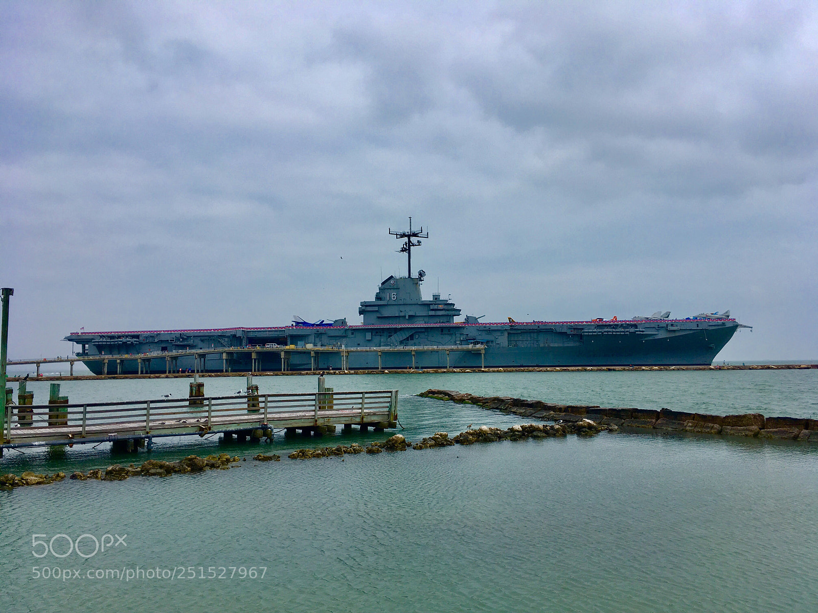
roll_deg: +1.2
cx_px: 409
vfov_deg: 48.2
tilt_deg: +4.5
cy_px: 306
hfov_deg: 61.7
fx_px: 685
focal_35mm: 29
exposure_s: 1/3344
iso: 25
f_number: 2.2
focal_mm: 4.15
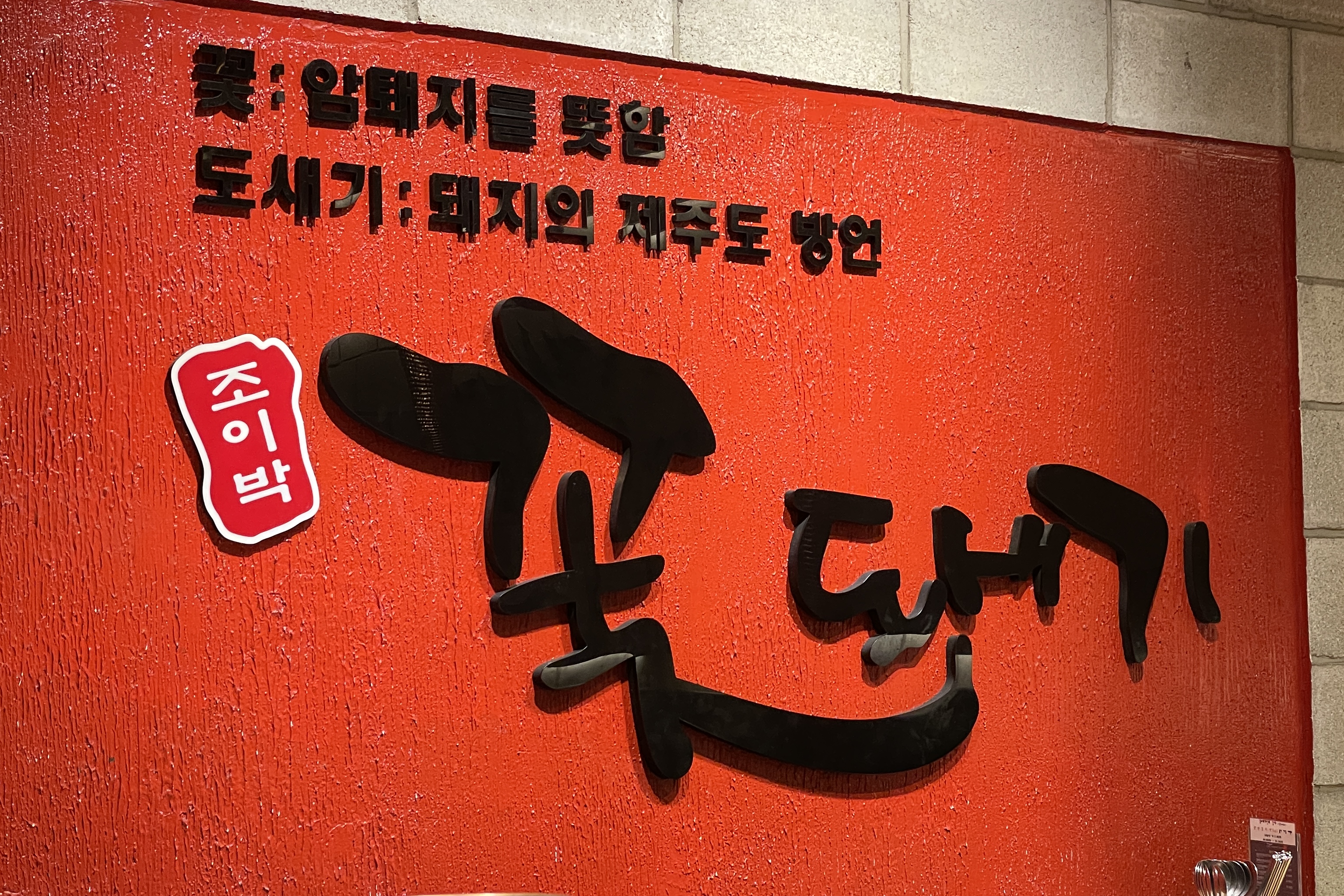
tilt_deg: +2.0
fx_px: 2651
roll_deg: +1.2
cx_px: 725
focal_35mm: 71
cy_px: 540
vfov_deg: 19.2
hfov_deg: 28.4
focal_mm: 6
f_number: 2
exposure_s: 1/60
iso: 160
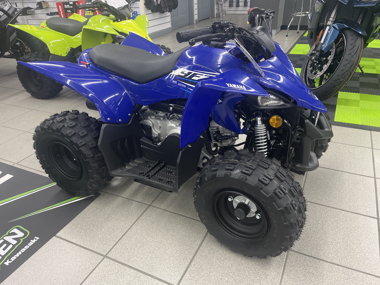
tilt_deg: -29.8
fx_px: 285
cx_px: 190
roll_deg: +3.7
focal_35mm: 26
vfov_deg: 53.1
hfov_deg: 67.3
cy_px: 142
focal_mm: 5.1
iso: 200
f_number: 1.6
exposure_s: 1/60
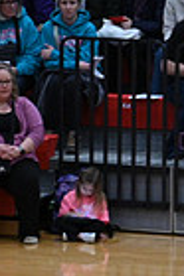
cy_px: 362
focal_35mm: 539
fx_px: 4142
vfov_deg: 3.8
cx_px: 536
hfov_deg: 2.5
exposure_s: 1/400
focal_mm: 130
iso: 4000
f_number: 4
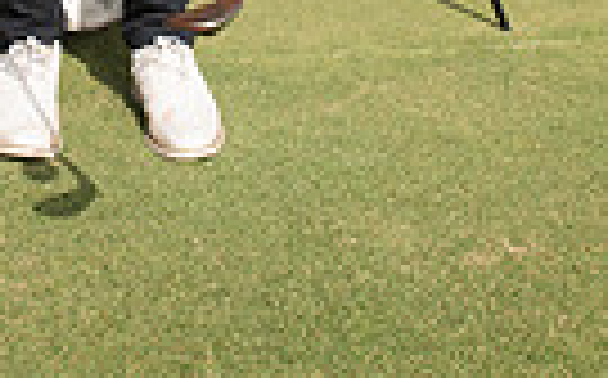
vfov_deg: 9.6
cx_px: 99
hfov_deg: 17.4
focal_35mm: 119
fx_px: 1969
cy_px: -549
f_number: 6.3
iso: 100
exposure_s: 1/400
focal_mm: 35
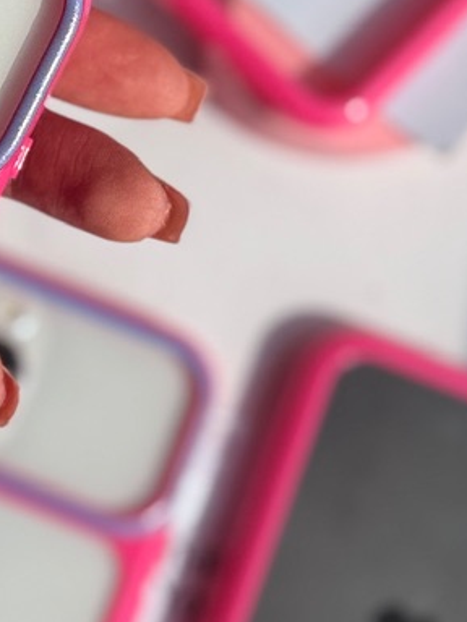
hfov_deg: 9.0
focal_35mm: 160
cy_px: 83
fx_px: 2878
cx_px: -235
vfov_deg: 12.3
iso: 100
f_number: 1.78
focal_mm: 6.76
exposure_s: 1/11364
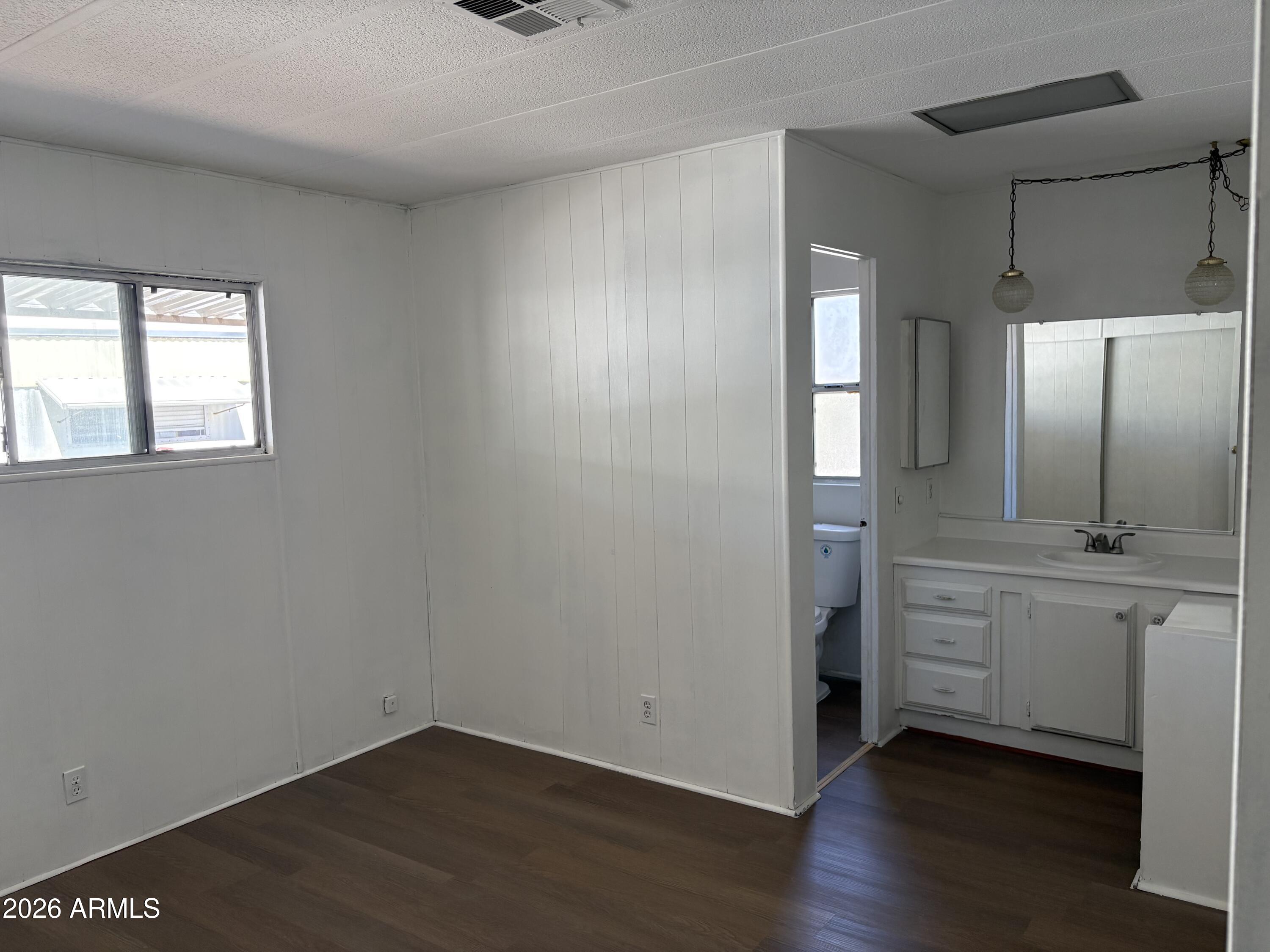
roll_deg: +2.1
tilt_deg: -4.3
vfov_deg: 53.1
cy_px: 476
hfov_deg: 67.3
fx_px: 954
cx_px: 635
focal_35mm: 26
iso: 125
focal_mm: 5.96
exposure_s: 1/153
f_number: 1.6
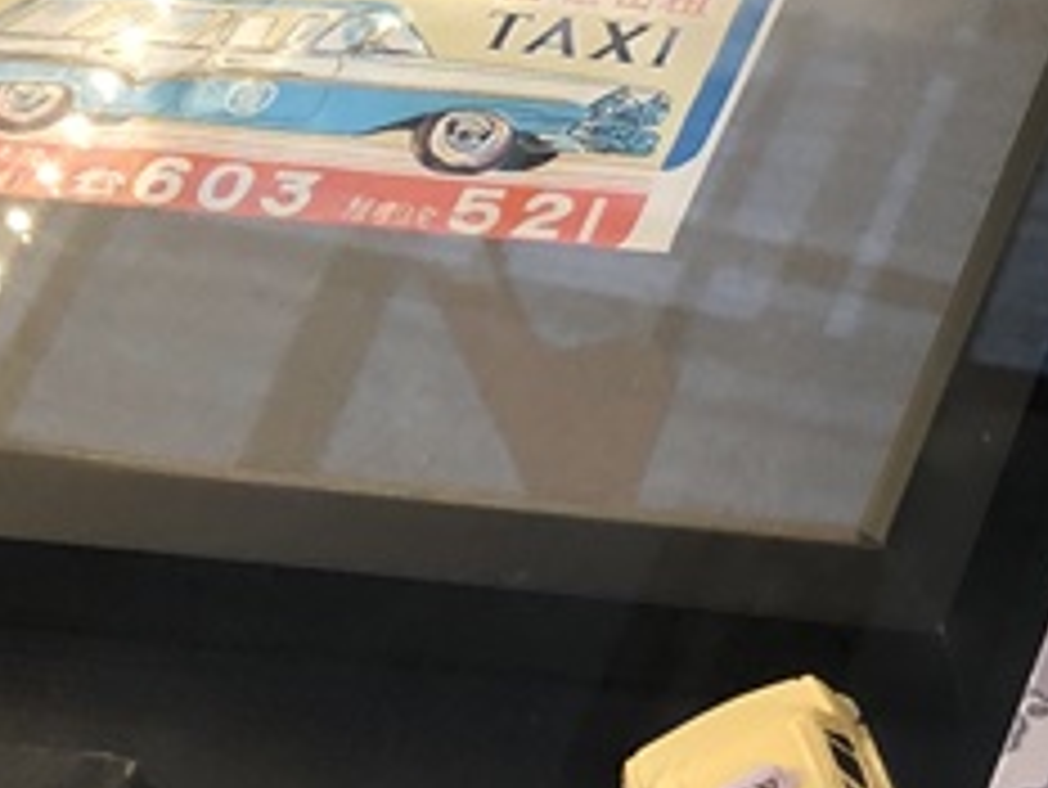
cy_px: -284
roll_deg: +2.4
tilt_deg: -41.5
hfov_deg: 14.6
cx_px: 1808
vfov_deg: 12.0
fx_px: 3635
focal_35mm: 120
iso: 20
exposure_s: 1/30
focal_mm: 3.99
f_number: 1.8
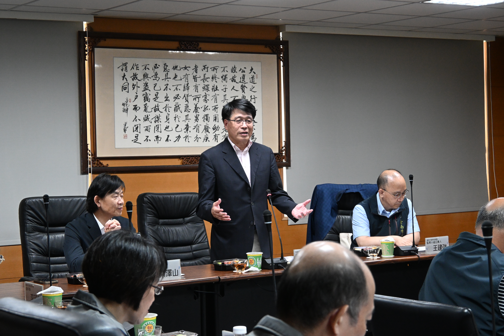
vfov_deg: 18.2
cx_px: 252
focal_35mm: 75
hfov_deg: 27.0
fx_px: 1050
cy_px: 168
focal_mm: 50
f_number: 6.3
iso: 2200
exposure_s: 1/60
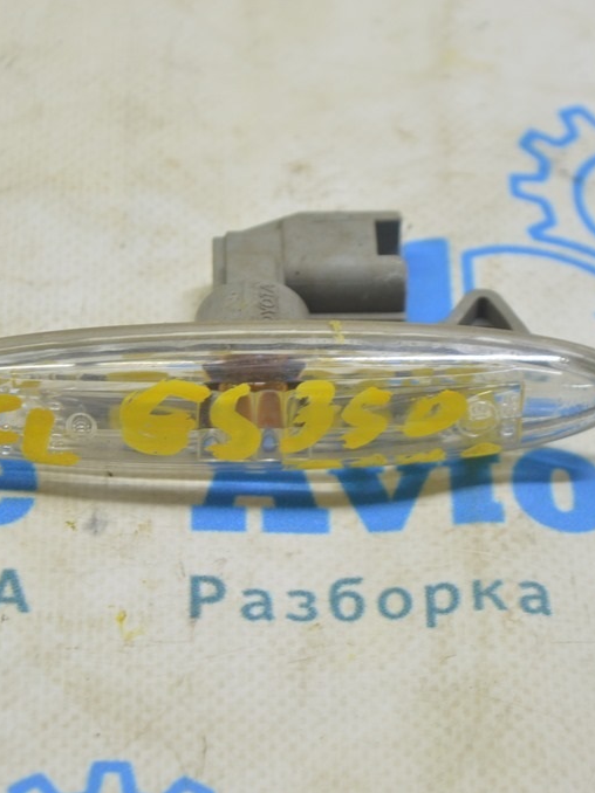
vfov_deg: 16.5
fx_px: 2746
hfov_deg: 12.4
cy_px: 397
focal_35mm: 120
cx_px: 251
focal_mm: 55
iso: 400
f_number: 5.6
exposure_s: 1/20
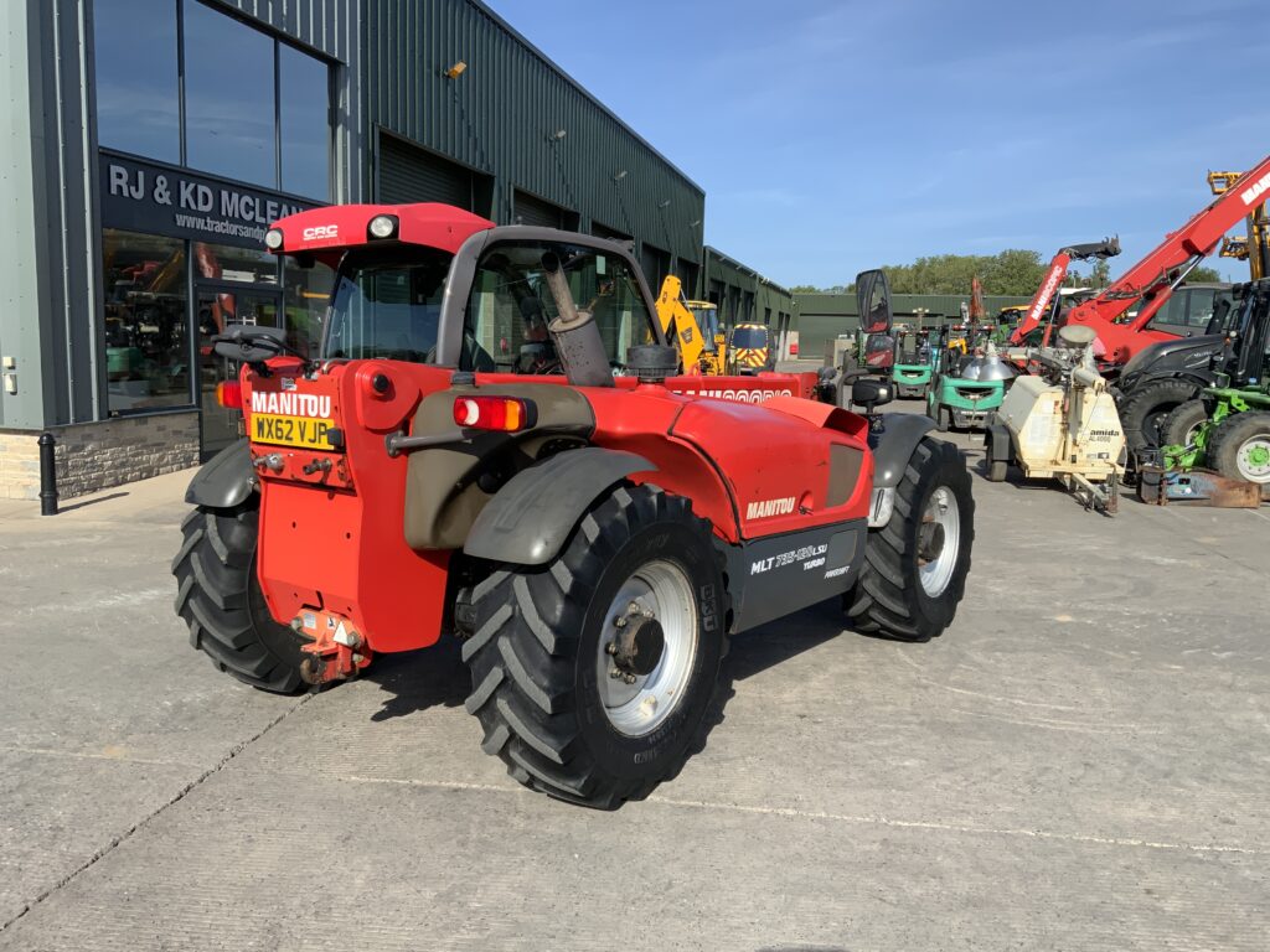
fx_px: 1064
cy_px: 476
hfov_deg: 61.7
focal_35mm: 29
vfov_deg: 48.2
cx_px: 635
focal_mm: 3
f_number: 1.8
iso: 16
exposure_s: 1/1577
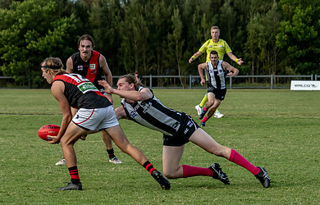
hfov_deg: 7.3
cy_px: 150
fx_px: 2521
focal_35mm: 287
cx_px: 129
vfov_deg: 4.7
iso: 800
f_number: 6.3
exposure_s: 1/1000
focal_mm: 116
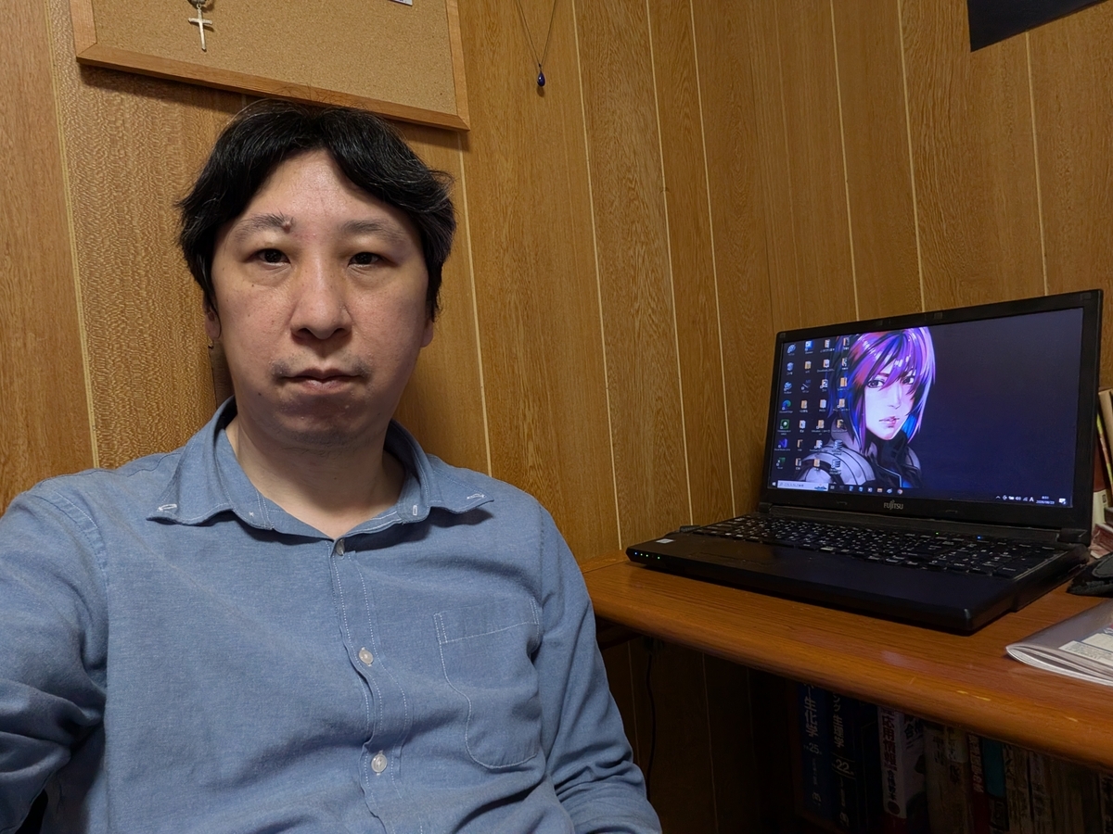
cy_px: 417
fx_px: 675
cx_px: 556
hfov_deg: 79.0
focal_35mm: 21
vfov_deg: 63.4
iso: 300
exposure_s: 1/50
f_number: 2.2
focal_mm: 2.74
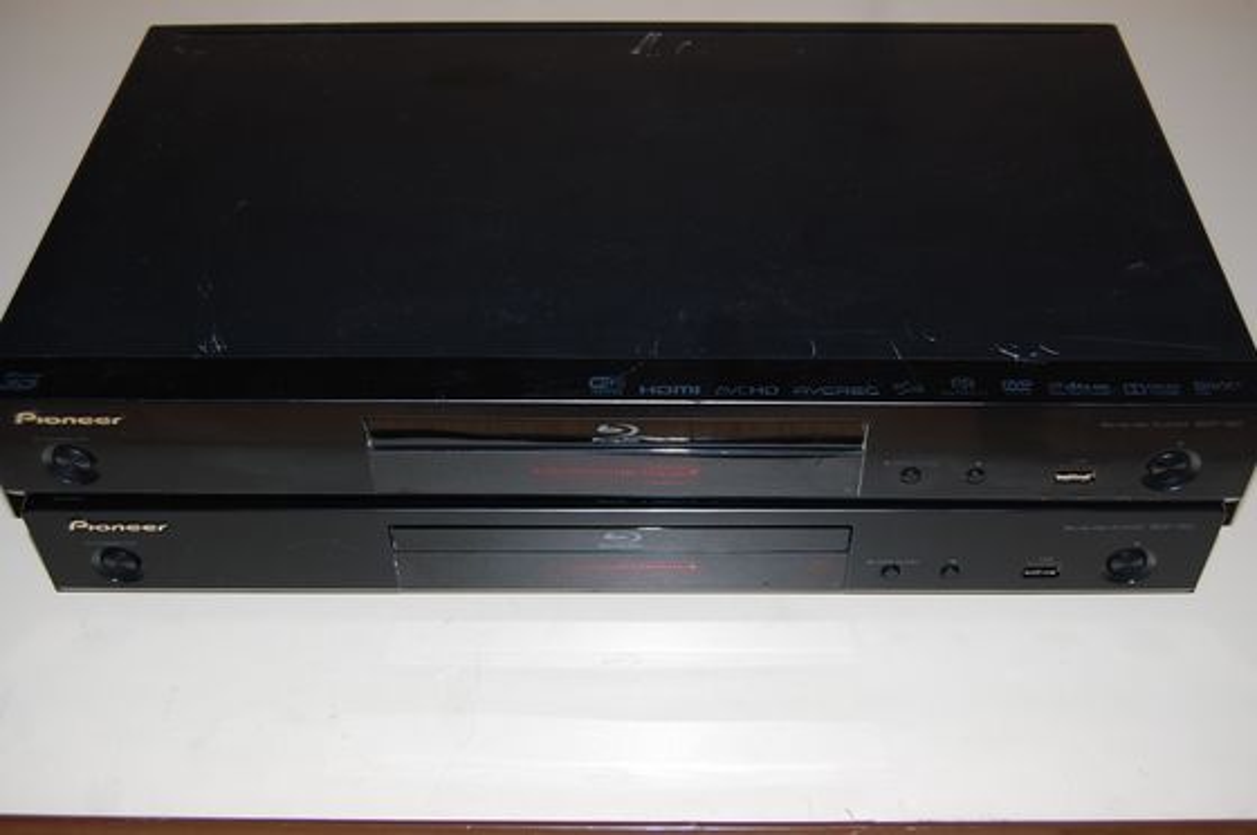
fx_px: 1465
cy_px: 418
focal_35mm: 42
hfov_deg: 46.4
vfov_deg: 31.8
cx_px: 628
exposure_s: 1/125
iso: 200
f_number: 5.6
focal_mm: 28
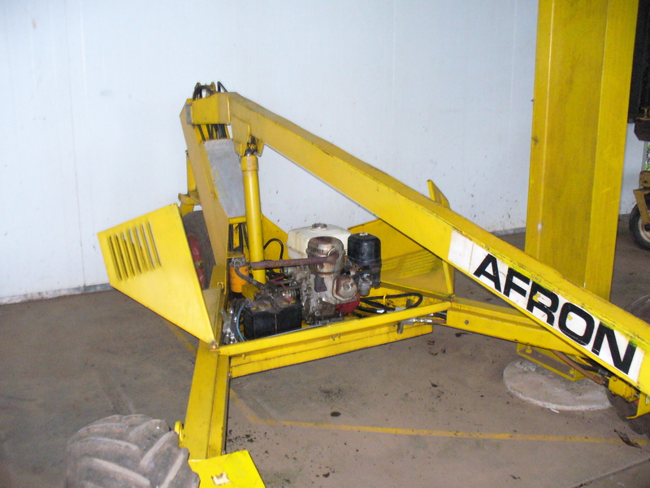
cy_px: 244
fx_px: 695
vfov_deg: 38.7
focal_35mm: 37
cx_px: 325
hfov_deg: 50.1
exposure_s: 1/30
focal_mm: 6.1
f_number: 2.8
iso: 400
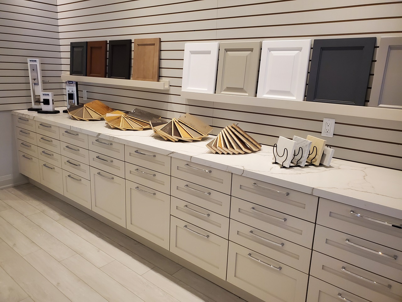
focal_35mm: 26
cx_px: 201
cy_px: 151
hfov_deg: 67.3
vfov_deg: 53.1
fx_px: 302
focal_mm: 4.3
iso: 200
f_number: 2.4
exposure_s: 1/59
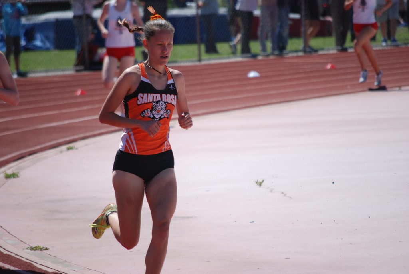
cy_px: 137
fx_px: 3412
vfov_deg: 4.6
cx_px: 204
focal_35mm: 300
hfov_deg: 6.9
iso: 400
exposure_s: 1/1250
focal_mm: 200
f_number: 5.6
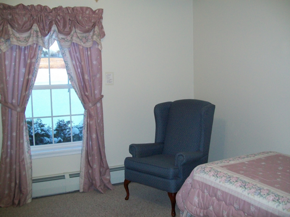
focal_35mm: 36
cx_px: 145
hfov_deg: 51.4
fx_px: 302
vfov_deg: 39.7
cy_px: 108
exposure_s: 1/60
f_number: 2.7
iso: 160
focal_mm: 6
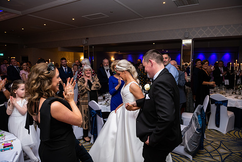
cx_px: 121
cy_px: 81
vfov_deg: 53.2
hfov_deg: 73.7
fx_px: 161
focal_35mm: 24
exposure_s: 1/160
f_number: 3.5
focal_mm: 24
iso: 640
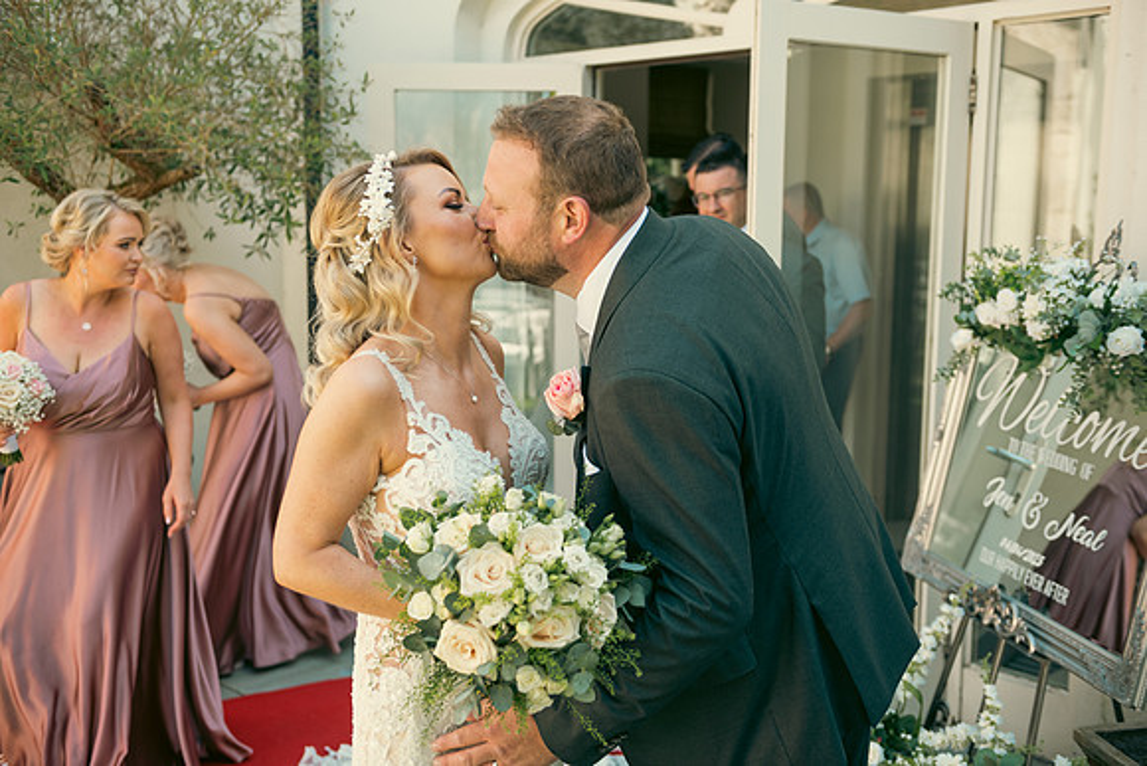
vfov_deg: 33.4
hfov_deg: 48.4
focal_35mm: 40
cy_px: 383
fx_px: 1275
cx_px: 574
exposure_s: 1/250
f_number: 3.5
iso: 100
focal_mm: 40
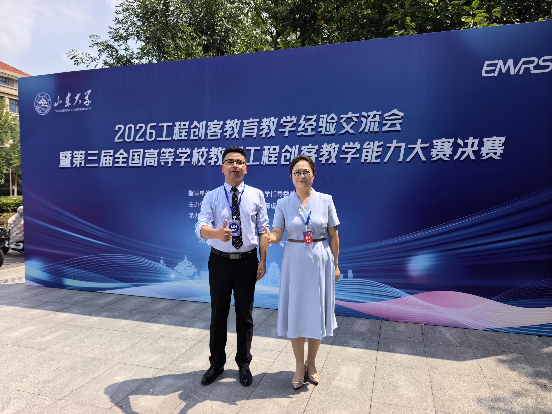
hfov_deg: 71.6
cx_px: 276
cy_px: 207
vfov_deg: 56.8
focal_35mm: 24
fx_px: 383
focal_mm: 5.75
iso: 50
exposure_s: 1/2410
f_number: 2
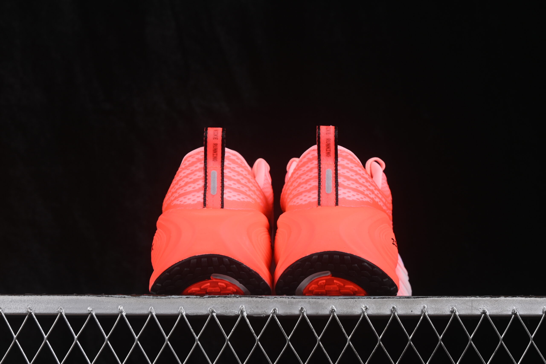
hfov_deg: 27.0
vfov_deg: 18.2
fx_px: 1137
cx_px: 273
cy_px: 182
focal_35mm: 75
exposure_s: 1/80
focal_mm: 50
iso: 160
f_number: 8
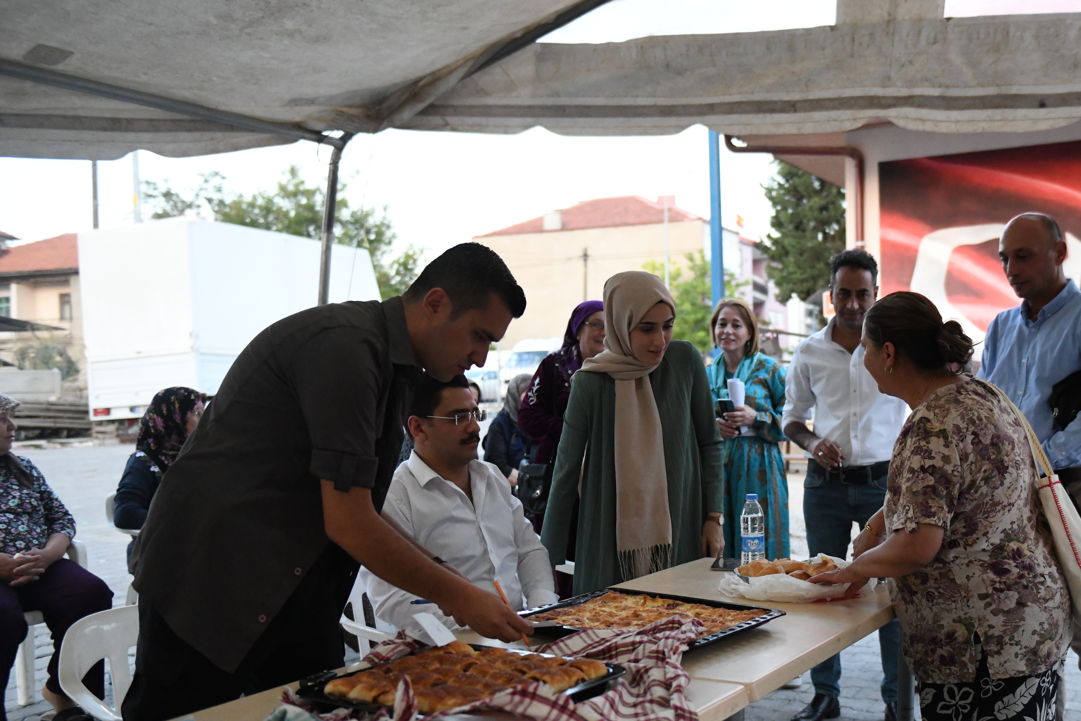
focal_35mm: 41
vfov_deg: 32.5
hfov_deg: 46.7
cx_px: 711
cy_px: 446
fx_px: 1231
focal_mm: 31
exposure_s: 1/2000
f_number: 2.8
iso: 6400
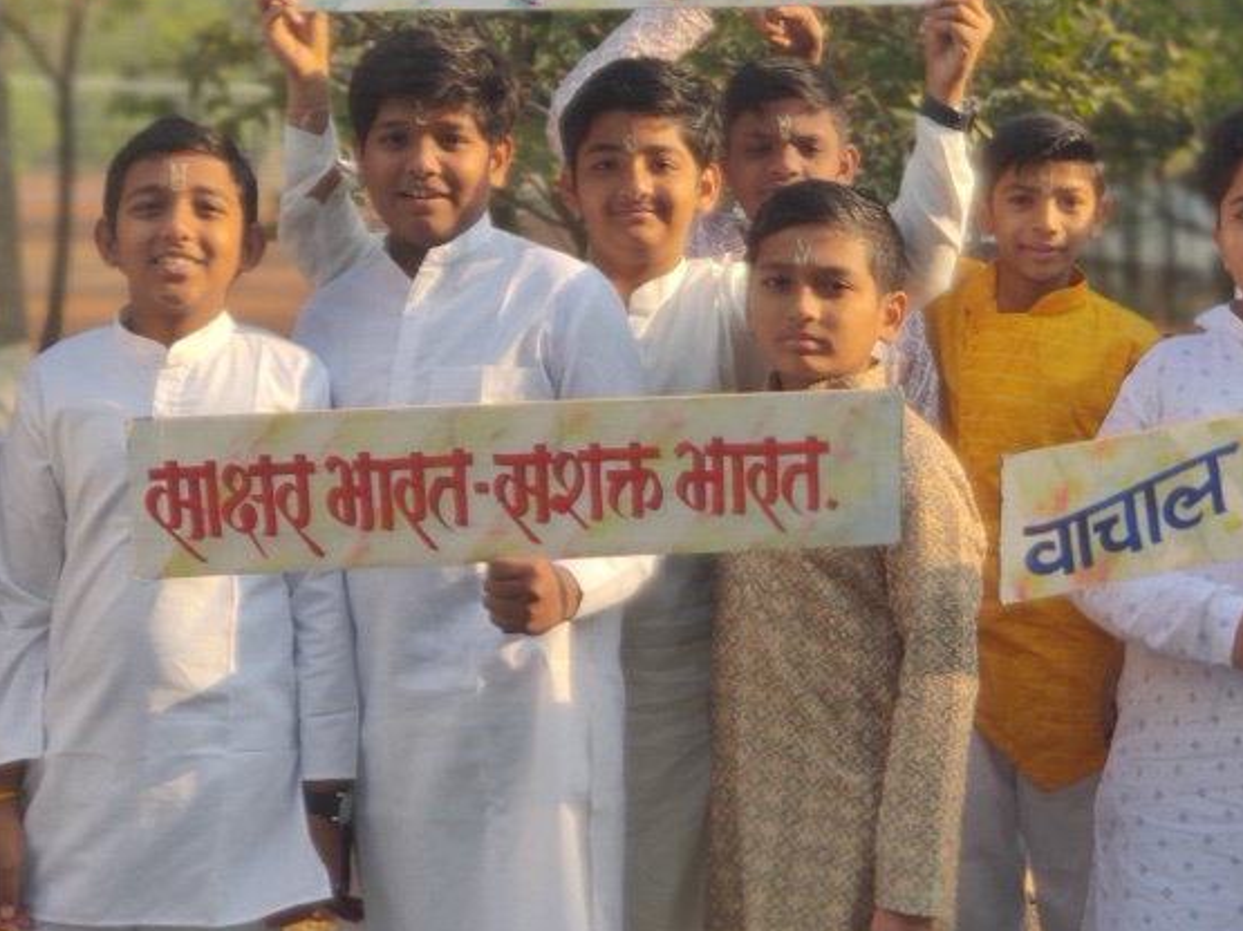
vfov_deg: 13.8
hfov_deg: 18.3
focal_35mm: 107
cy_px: 261
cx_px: 822
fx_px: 3841
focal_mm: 6.22
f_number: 2.2
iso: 100
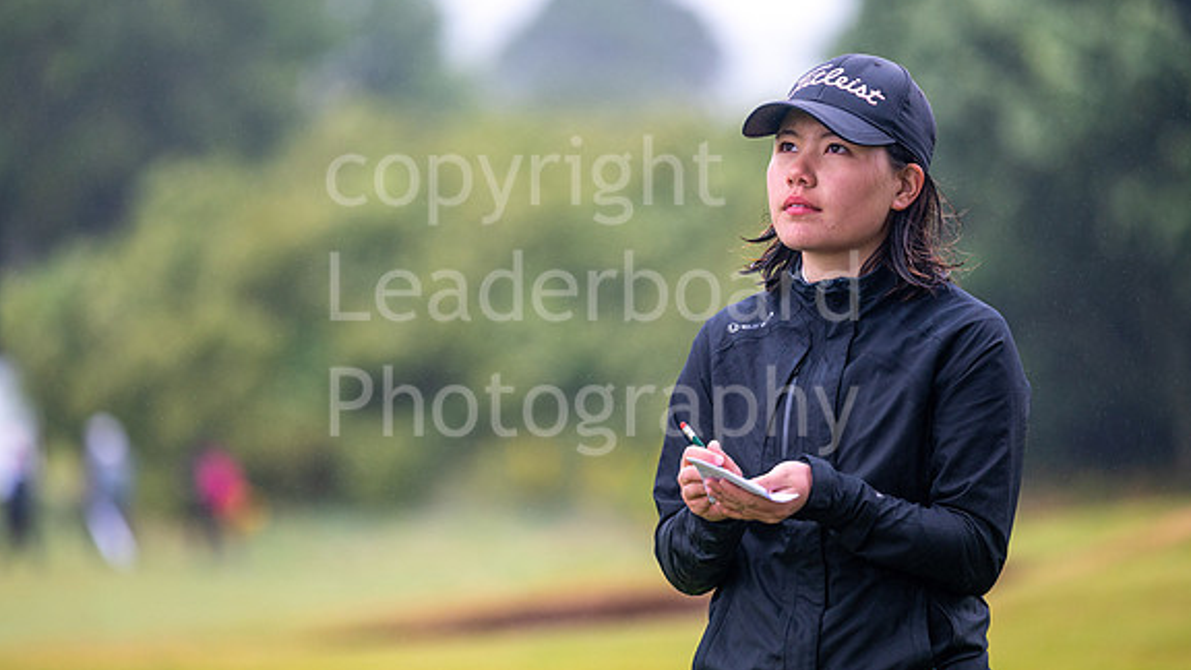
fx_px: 9979
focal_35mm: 316
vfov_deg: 3.8
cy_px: 306
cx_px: 598
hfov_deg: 6.8
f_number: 4
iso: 500
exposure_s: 1/1250
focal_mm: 300
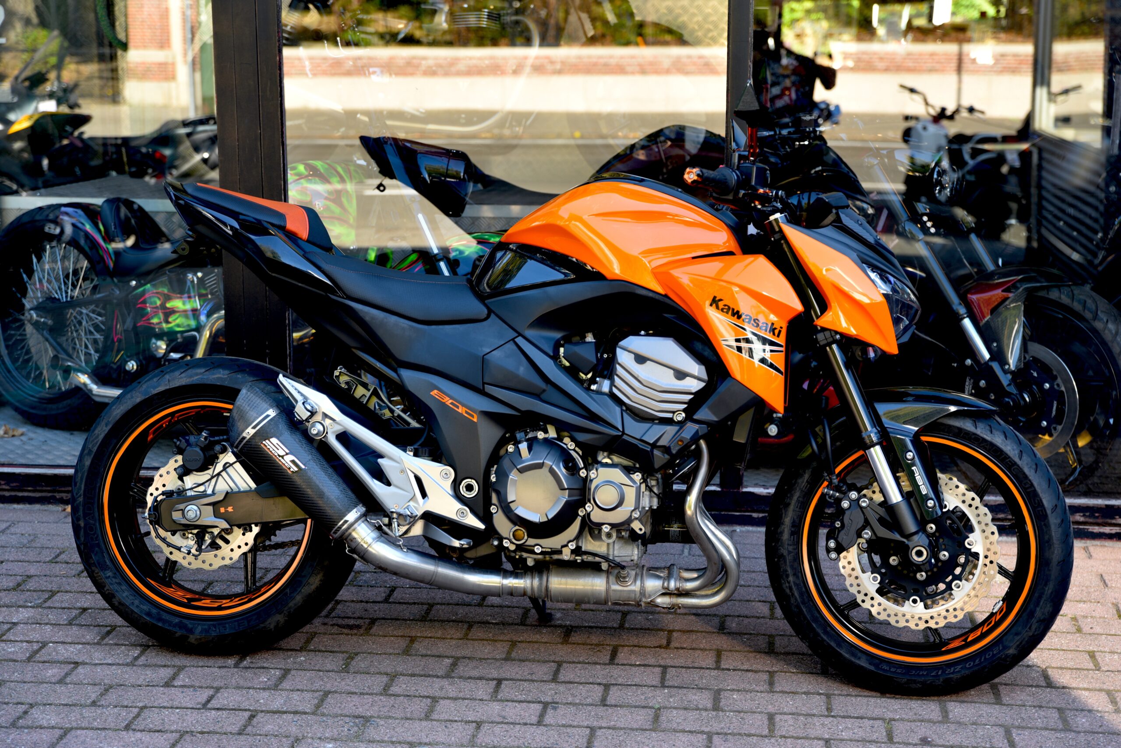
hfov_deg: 33.4
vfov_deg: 22.6
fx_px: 1869
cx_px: 560
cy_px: 374
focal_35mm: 60
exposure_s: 1/60
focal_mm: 60
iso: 100
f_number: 3.5
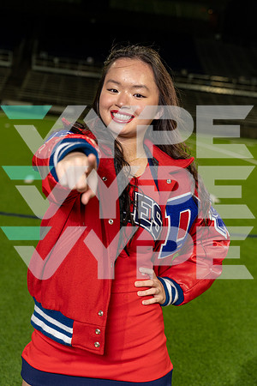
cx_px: 128
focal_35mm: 58
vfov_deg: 34.5
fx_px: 621
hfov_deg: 23.4
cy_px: 193
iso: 640
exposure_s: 1/250
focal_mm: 58
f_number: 4.5
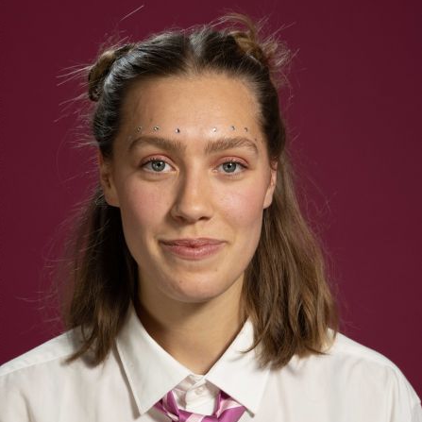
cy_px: 256
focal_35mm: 109
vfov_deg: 16.0
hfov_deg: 16.0
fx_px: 1503
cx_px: 211
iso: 1600
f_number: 6.3
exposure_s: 1/400
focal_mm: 85
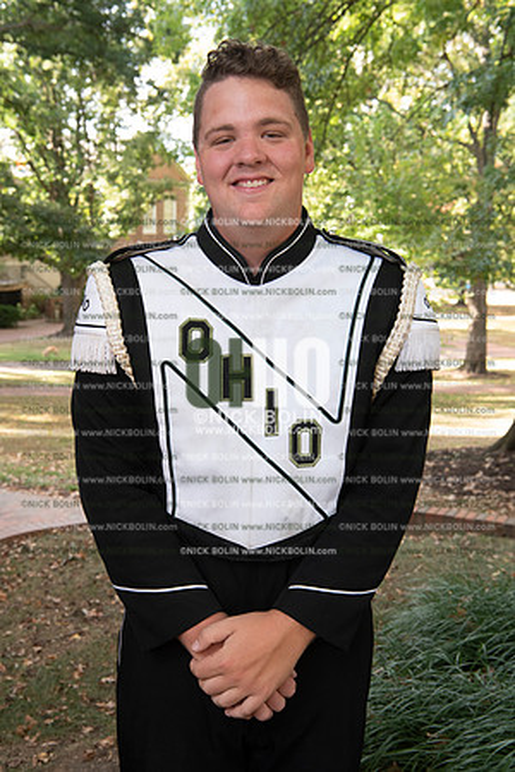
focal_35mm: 50
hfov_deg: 27.0
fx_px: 1073
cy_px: 386
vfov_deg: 39.6
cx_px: 258
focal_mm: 50
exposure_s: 1/100
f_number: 8
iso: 800
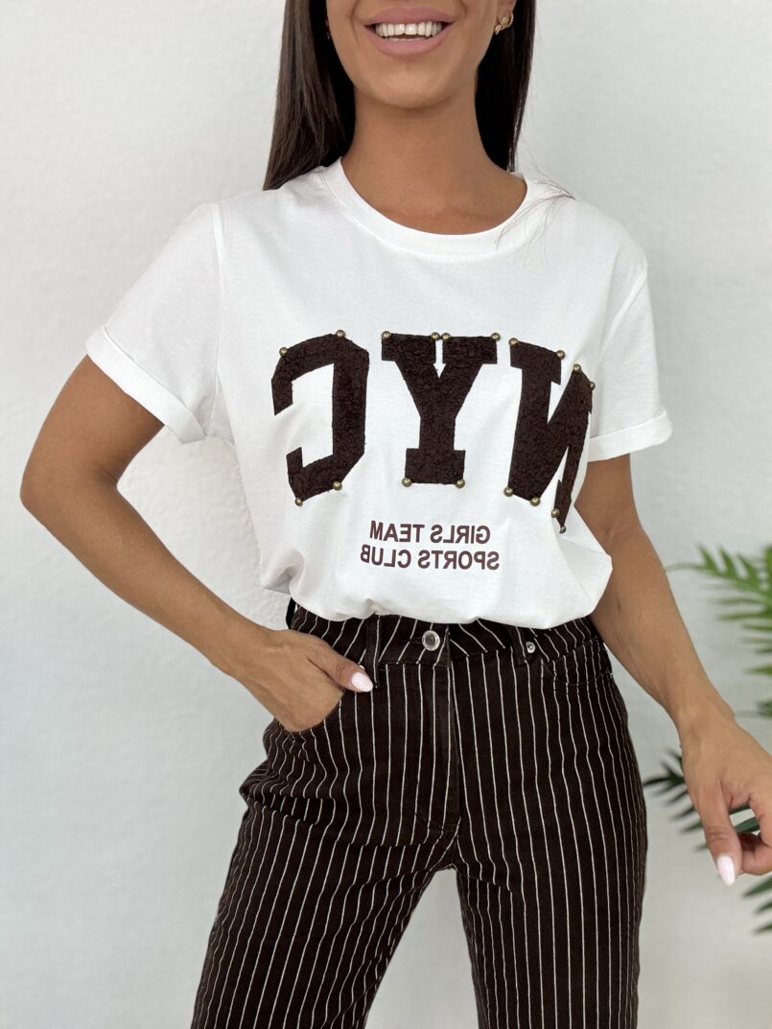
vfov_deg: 60.0
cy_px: 514
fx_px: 892
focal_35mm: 30
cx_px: 386
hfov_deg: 46.8
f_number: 1.9
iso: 40
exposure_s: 1/100
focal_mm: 2.69
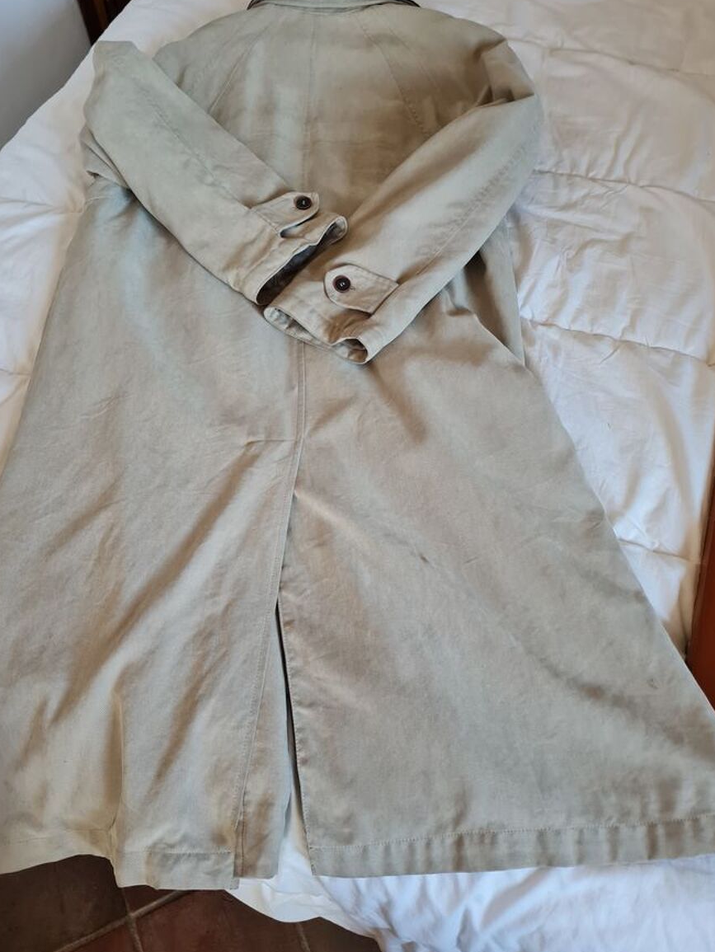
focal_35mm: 30
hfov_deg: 46.8
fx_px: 826
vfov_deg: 59.9
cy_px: 446
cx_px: 353
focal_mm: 5.4
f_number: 1.8
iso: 250
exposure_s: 1/40
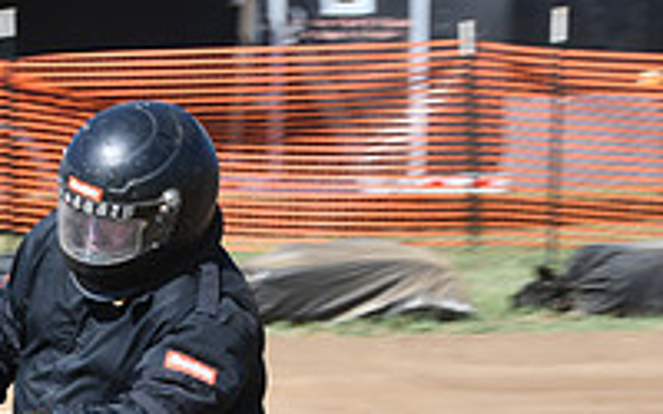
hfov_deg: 9.1
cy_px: 459
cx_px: 166
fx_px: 4174
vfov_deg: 5.7
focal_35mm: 231
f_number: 8
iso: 110
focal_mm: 52
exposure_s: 1/250
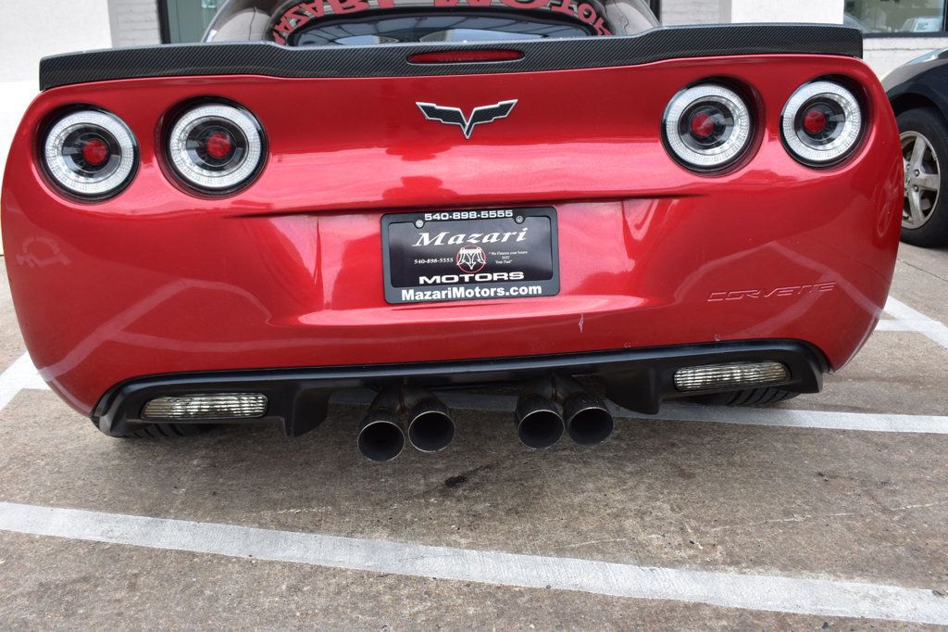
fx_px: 948
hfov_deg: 53.1
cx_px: 474
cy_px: 316
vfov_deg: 36.8
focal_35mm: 36
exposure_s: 1/60
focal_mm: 24
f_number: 8
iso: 400
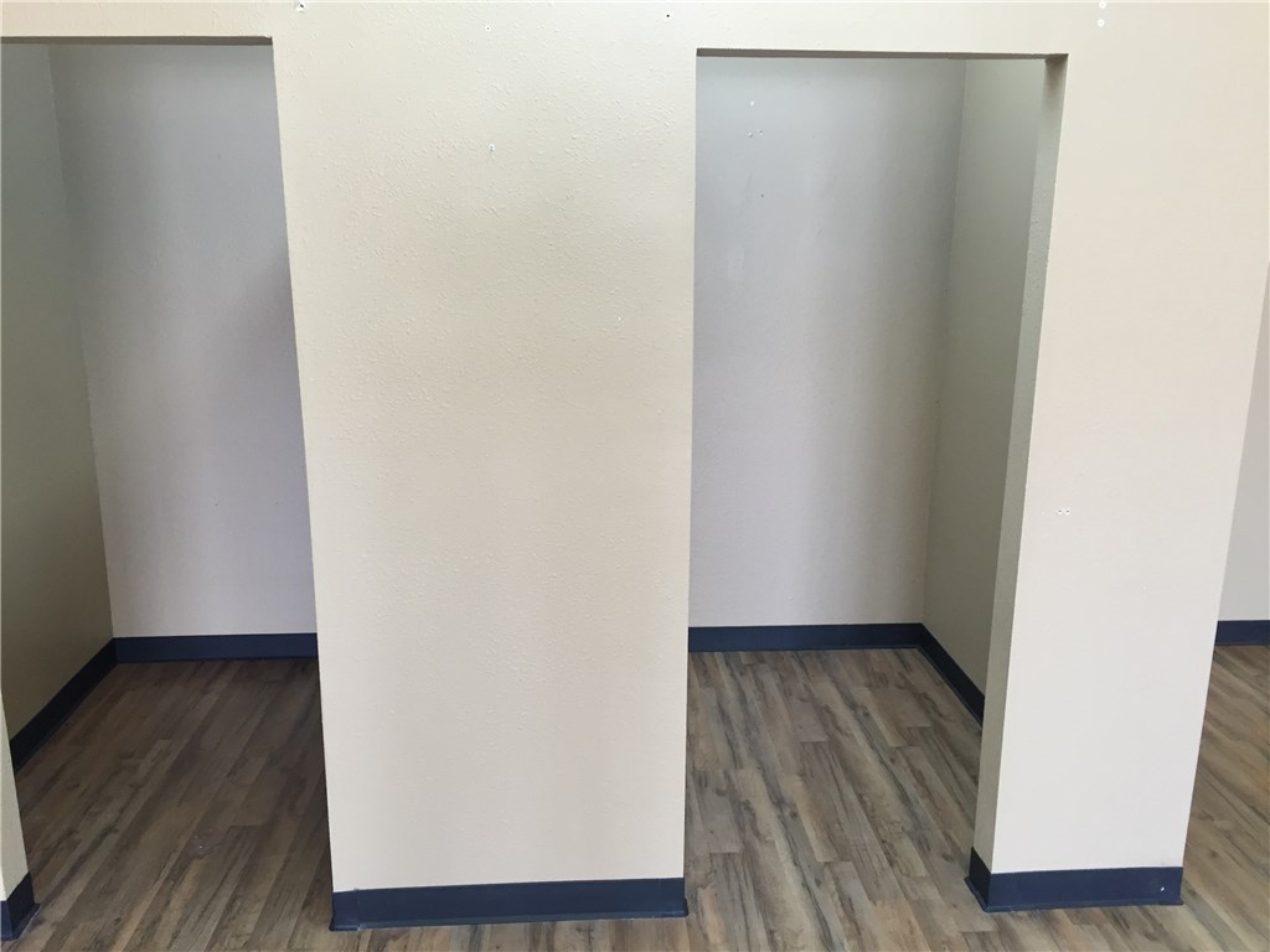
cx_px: 635
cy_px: 476
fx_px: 1064
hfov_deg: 61.7
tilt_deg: -14.0
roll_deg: -3.1
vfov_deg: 48.2
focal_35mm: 29
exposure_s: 1/30
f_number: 2.2
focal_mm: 4.15
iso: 80
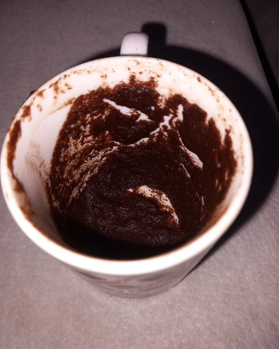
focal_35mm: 29
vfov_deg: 60.4
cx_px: 136
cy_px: 178
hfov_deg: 50.0
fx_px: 299
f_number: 1.8
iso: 32
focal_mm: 4
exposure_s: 1/100
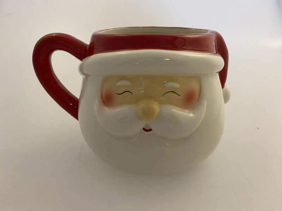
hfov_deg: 67.3
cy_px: 106
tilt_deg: -24.2
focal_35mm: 26
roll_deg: +0.3
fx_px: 212
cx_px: 141
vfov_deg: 53.1
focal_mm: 4.25
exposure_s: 1/50
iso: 160
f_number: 1.8
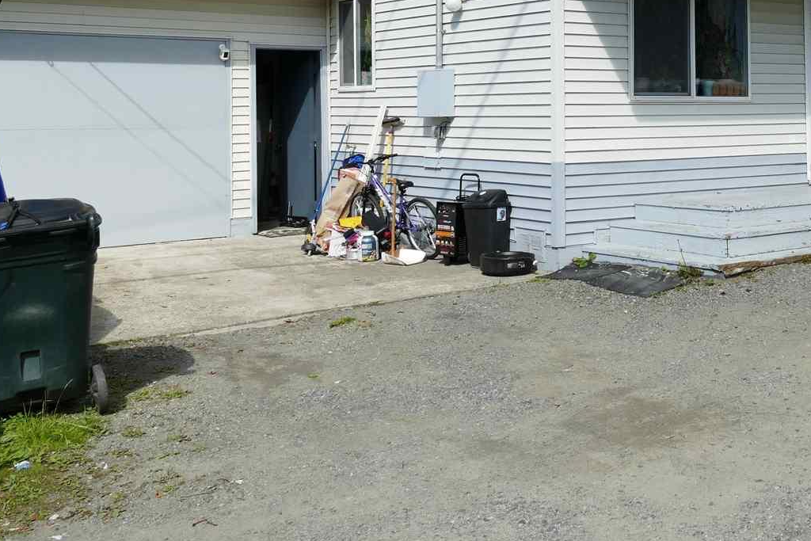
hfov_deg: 37.5
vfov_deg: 26.1
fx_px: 1126
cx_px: 700
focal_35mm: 50
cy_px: 50
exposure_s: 1/1600
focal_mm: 9.12
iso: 125
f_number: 3.2
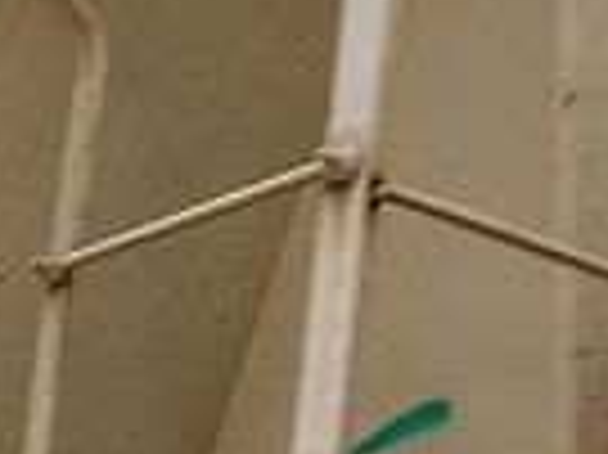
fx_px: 2738
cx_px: 65
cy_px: 1045
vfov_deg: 8.7
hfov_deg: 12.6
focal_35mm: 156
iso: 500
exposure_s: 1/200
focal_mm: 16
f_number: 11
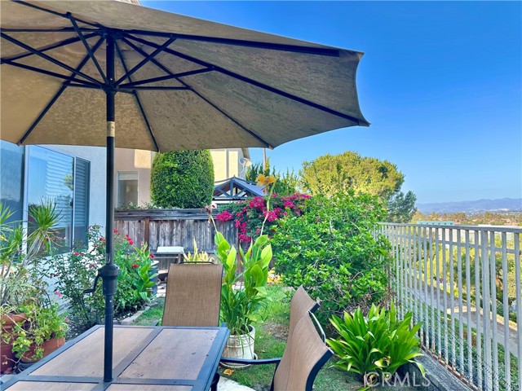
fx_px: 362
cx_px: 261
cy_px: 196
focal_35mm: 24
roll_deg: -0.1
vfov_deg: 56.8
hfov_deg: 71.6
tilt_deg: +2.6
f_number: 1.78
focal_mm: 6.86
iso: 80
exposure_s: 1/935
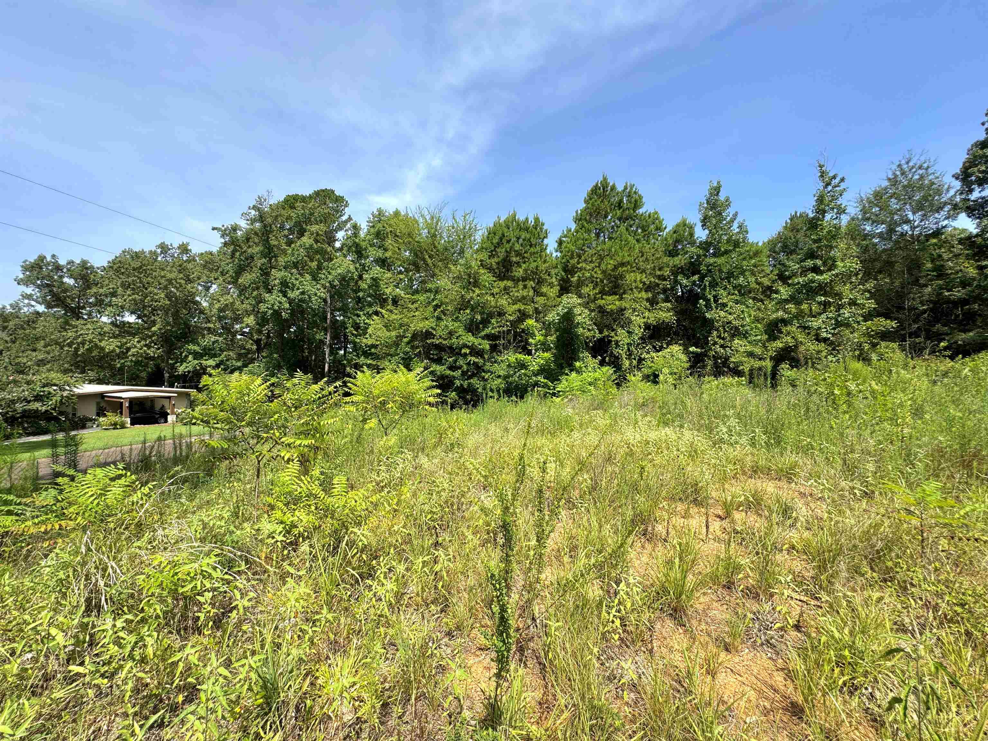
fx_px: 400
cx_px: 494
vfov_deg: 85.7
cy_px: 370
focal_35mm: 14
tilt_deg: +0.1
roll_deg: -0.7
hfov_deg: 102.1
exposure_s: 1/858
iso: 50
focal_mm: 2.22
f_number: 2.2
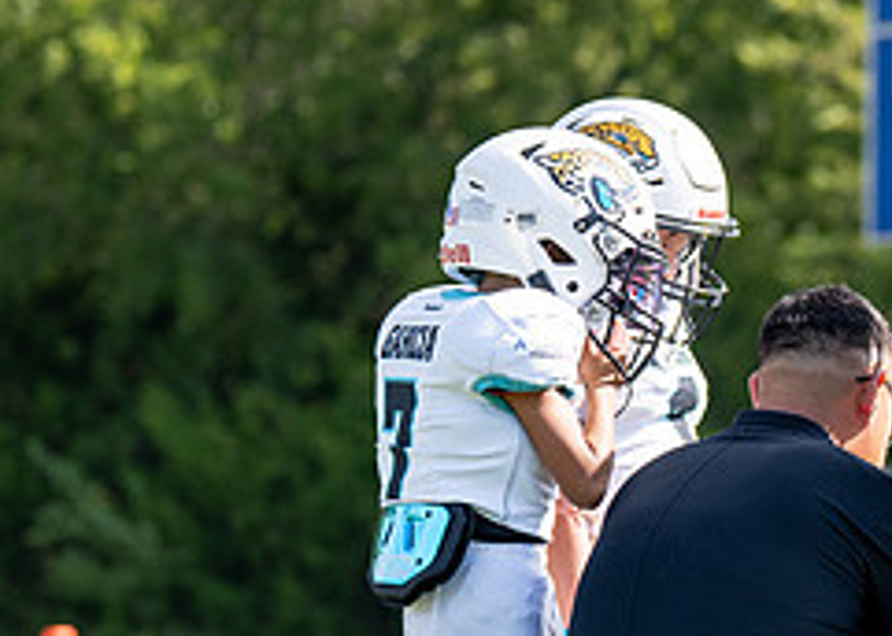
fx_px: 7497
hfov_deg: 6.8
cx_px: 987
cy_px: 470
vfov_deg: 4.9
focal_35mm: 296
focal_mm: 95
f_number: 2.8
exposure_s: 1/1600
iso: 160
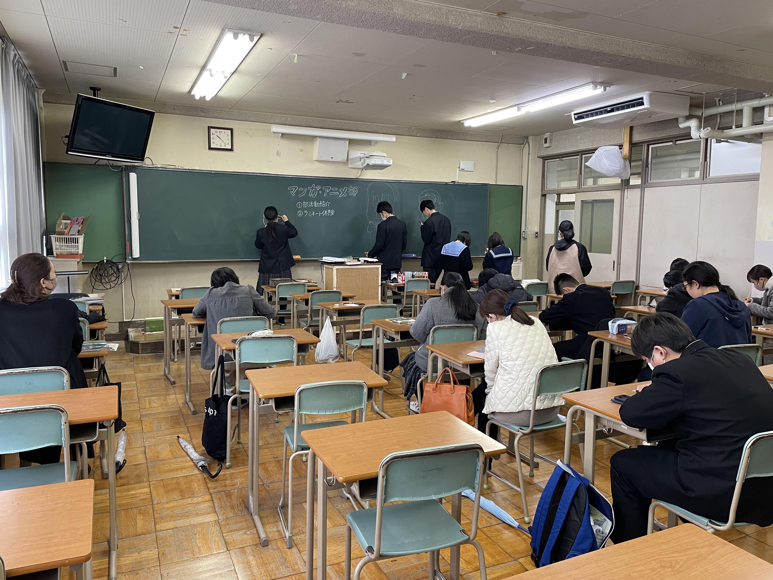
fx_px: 581
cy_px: 290
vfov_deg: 53.1
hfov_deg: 67.3
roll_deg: -1.2
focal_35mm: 26
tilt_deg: -6.3
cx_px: 386
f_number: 1.6
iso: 125
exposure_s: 1/60
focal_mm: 4.2
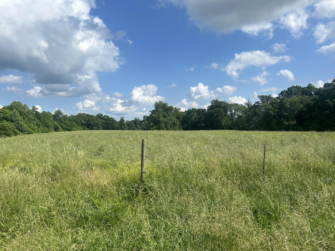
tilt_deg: +2.0
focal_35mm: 26
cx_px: 168
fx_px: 252
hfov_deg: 67.3
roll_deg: +0.8
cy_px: 126
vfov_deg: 53.1
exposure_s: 1/5319
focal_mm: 5.7
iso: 50
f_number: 1.5
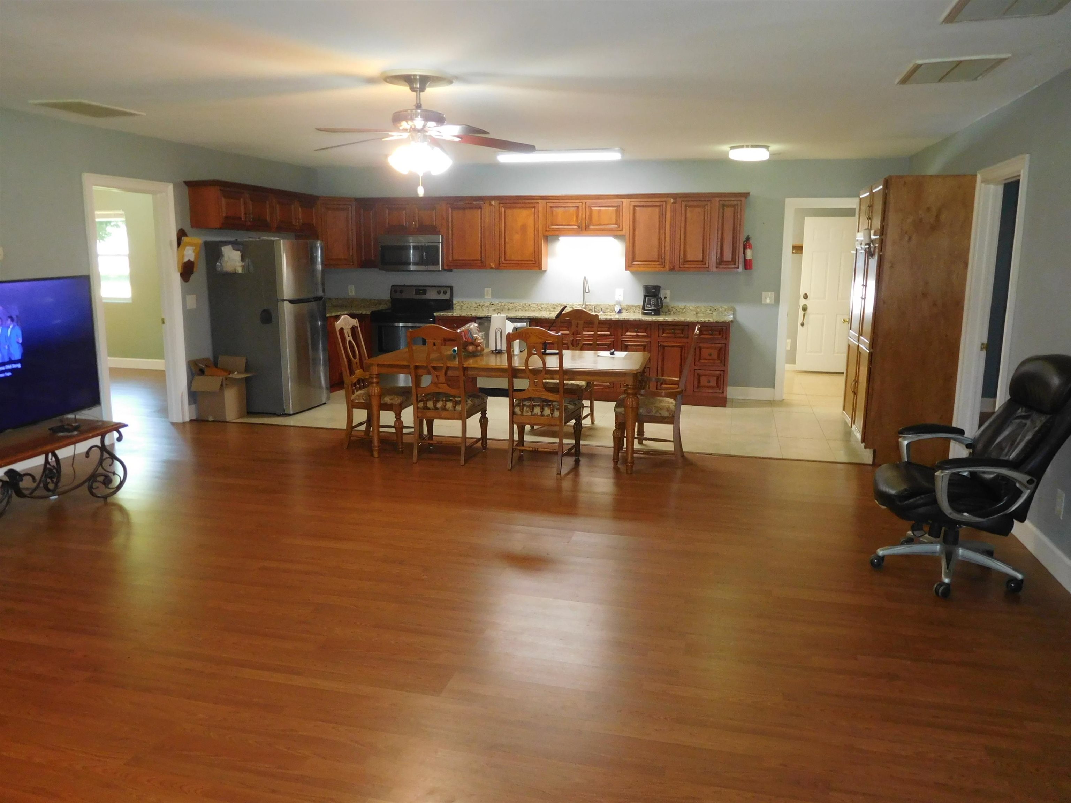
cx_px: 536
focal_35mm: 25
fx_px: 773
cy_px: 402
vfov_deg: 54.9
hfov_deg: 69.4
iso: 400
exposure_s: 1/30
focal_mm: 4.5
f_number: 3.4
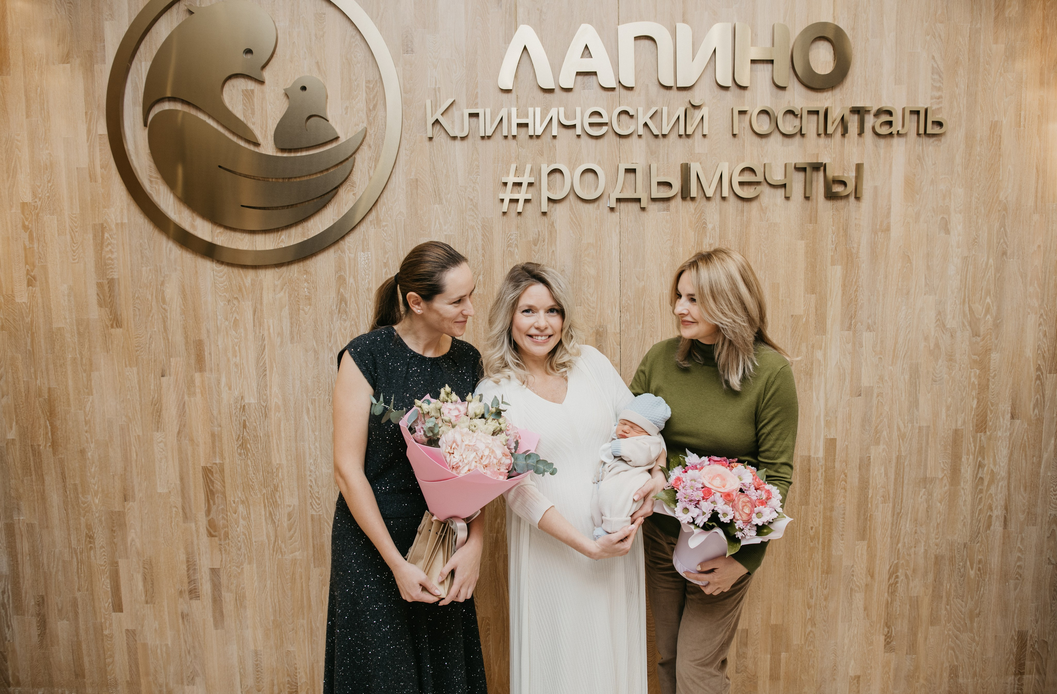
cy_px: 358
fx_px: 805
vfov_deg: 46.6
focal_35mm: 28
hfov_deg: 66.6
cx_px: 537
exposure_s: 1/160
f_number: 4
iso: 160
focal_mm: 27
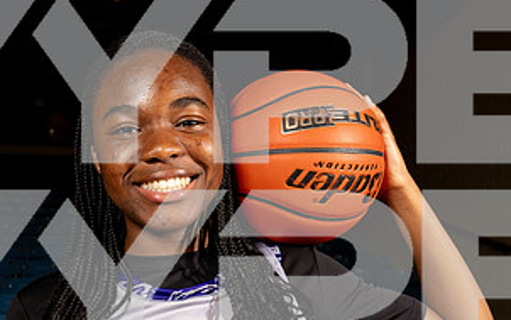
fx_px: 655
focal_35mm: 47
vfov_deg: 26.6
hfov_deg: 42.3
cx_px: 186
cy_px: 280
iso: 250
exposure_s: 1/125
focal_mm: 24
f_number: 7.1
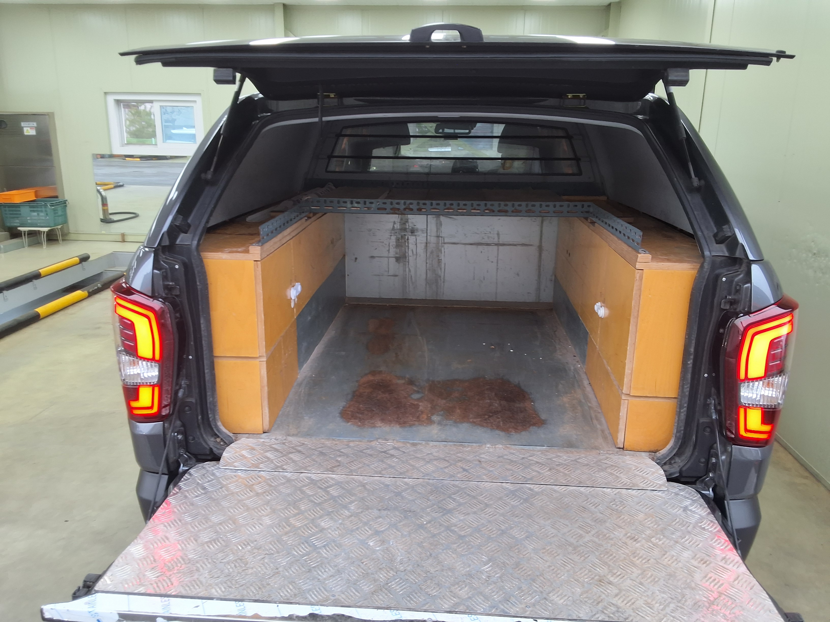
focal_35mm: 28
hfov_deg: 63.4
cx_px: 415
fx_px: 671
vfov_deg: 49.7
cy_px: 311
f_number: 1.9
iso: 40
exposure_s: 1/60
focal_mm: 2.91
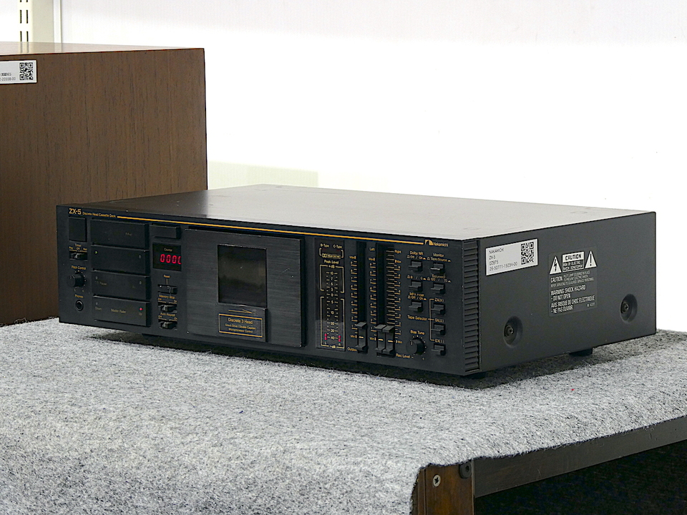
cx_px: 344
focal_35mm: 115
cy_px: 258
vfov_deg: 12.9
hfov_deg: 17.1
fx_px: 2282
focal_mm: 20.6
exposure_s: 1/3.2
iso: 100
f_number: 5.1
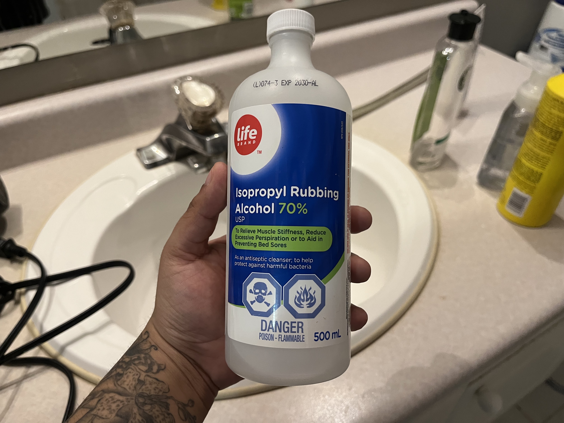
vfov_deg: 53.1
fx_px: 424
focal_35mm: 26
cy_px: 212
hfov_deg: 67.3
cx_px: 282
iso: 250
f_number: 1.6
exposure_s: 1/60
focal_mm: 5.1
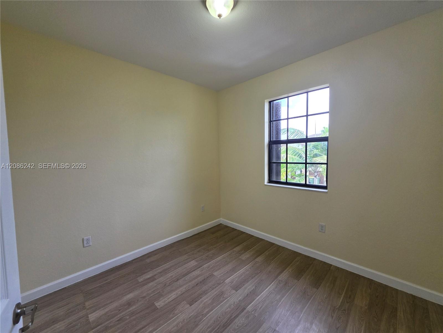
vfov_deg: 89.9
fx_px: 166
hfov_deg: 106.2
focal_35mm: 13
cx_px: 222
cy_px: 166
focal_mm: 2.2
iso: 80
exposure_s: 1/120
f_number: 1.9
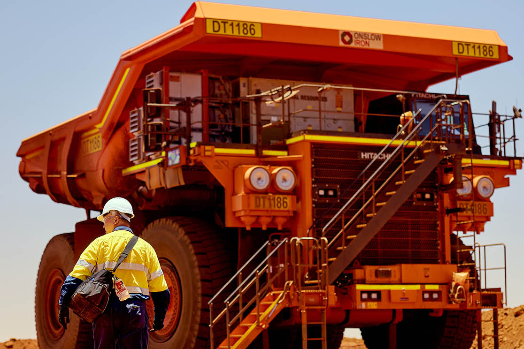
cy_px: 215
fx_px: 1368
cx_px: 259
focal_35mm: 94
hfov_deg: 21.7
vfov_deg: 14.5
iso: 100
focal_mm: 70
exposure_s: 1/500
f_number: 4
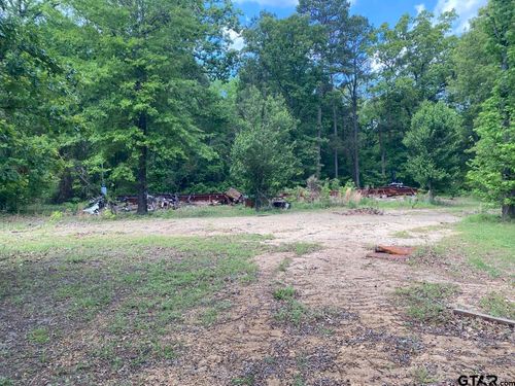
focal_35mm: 26
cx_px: 258
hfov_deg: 67.3
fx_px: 387
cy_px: 193
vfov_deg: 53.1
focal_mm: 4.25
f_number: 1.8
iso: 32
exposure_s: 1/384
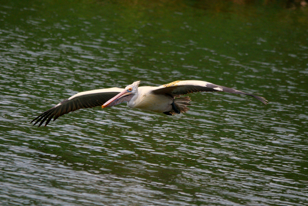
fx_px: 4280
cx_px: 154
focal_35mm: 500
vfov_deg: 2.8
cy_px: 103
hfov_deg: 4.1
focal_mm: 500
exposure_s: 1/3000
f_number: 6.3
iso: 800
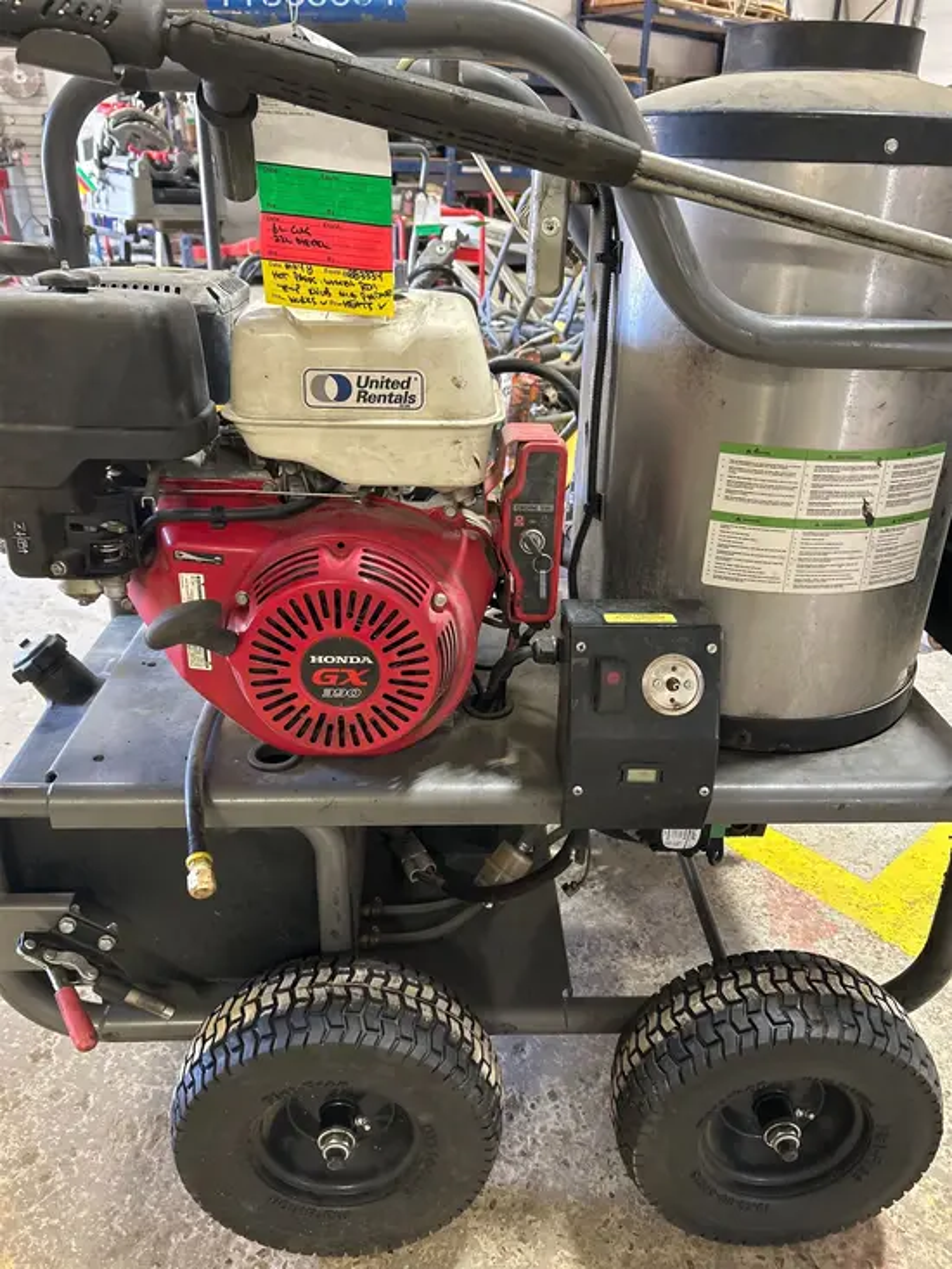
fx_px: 953
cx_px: 476
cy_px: 634
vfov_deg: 67.3
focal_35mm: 26
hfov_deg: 53.1
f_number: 1.5
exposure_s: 1/60
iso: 320
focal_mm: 5.7
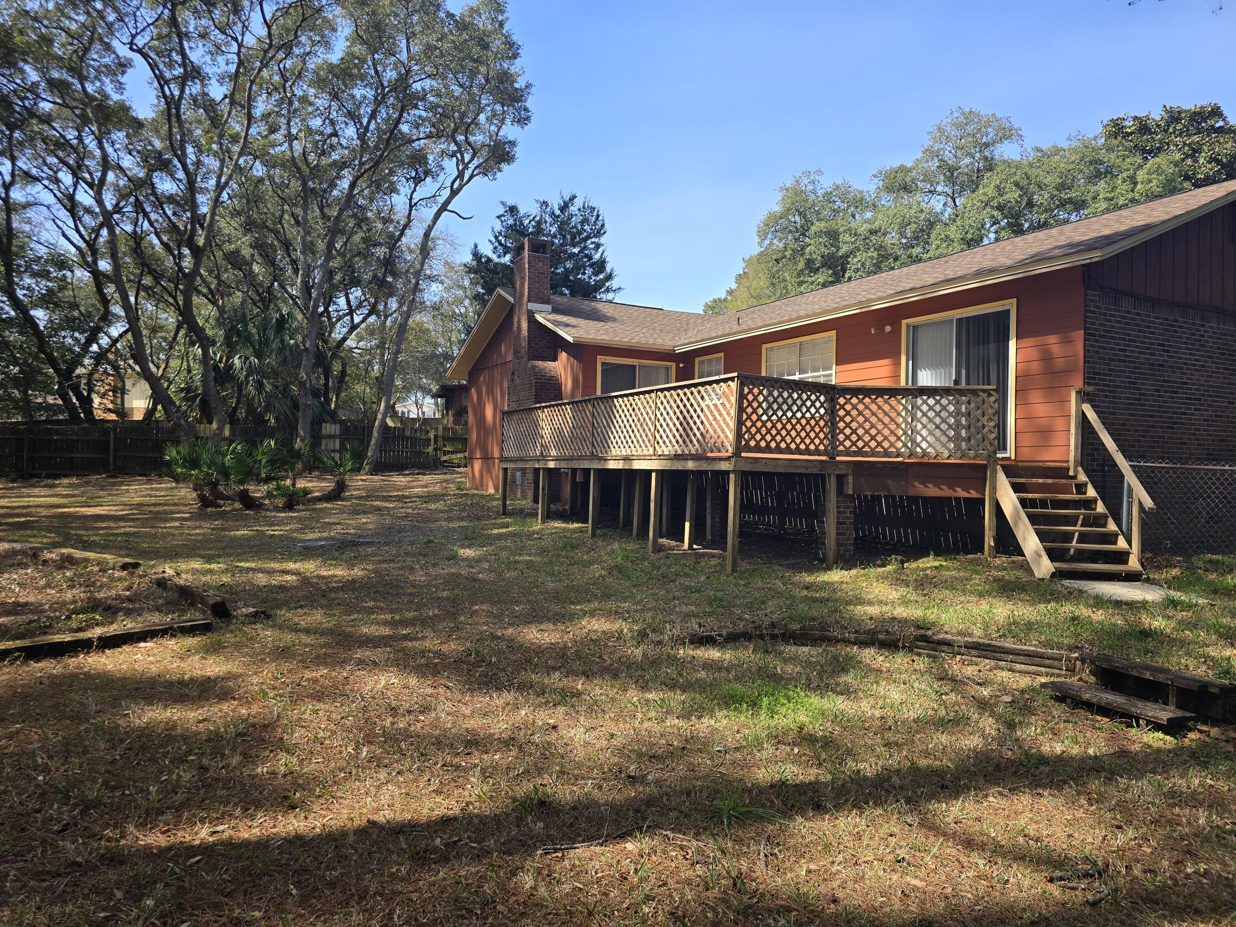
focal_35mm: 23
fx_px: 821
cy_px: 464
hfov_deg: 73.9
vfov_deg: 58.9
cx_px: 618
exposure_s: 1/305
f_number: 1.7
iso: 12
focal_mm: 6.3
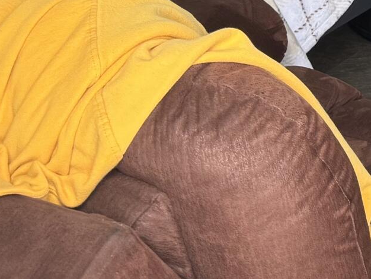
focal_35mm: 115
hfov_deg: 15.5
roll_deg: +2.3
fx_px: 1233
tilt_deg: -9.4
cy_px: -284
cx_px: 587
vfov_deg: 11.6
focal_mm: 6.76
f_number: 1.78
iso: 100
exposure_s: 1/121
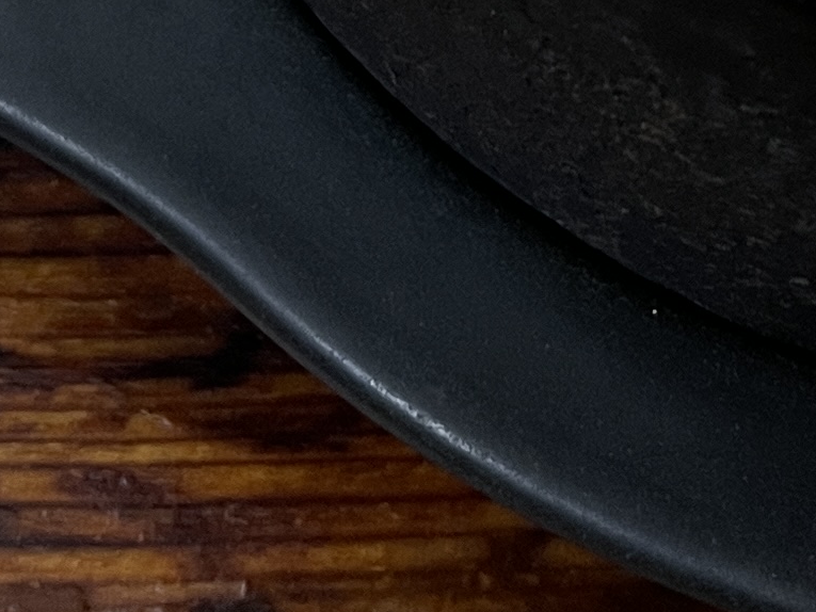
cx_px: 388
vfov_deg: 9.9
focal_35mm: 137
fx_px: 3230
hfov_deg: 14.4
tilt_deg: -49.7
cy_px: -683
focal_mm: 5.1
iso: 250
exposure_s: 1/60
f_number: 1.6
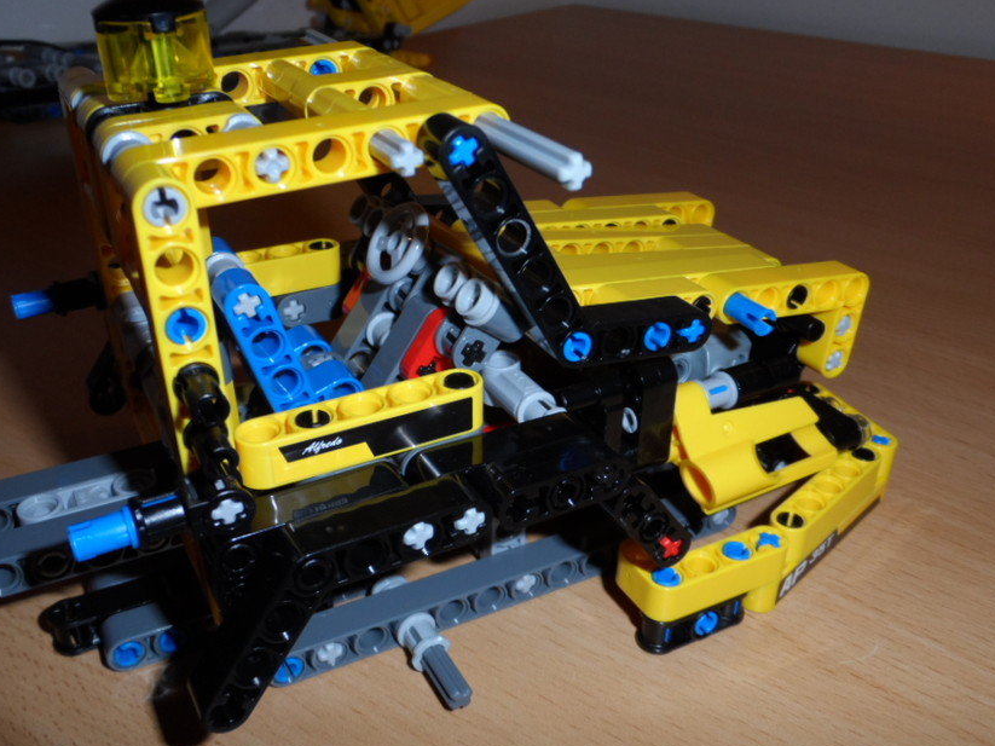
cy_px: 368
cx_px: 470
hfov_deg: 52.6
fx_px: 1006
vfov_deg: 40.7
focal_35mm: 35
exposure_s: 1/45
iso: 100
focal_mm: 5.3
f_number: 3.4
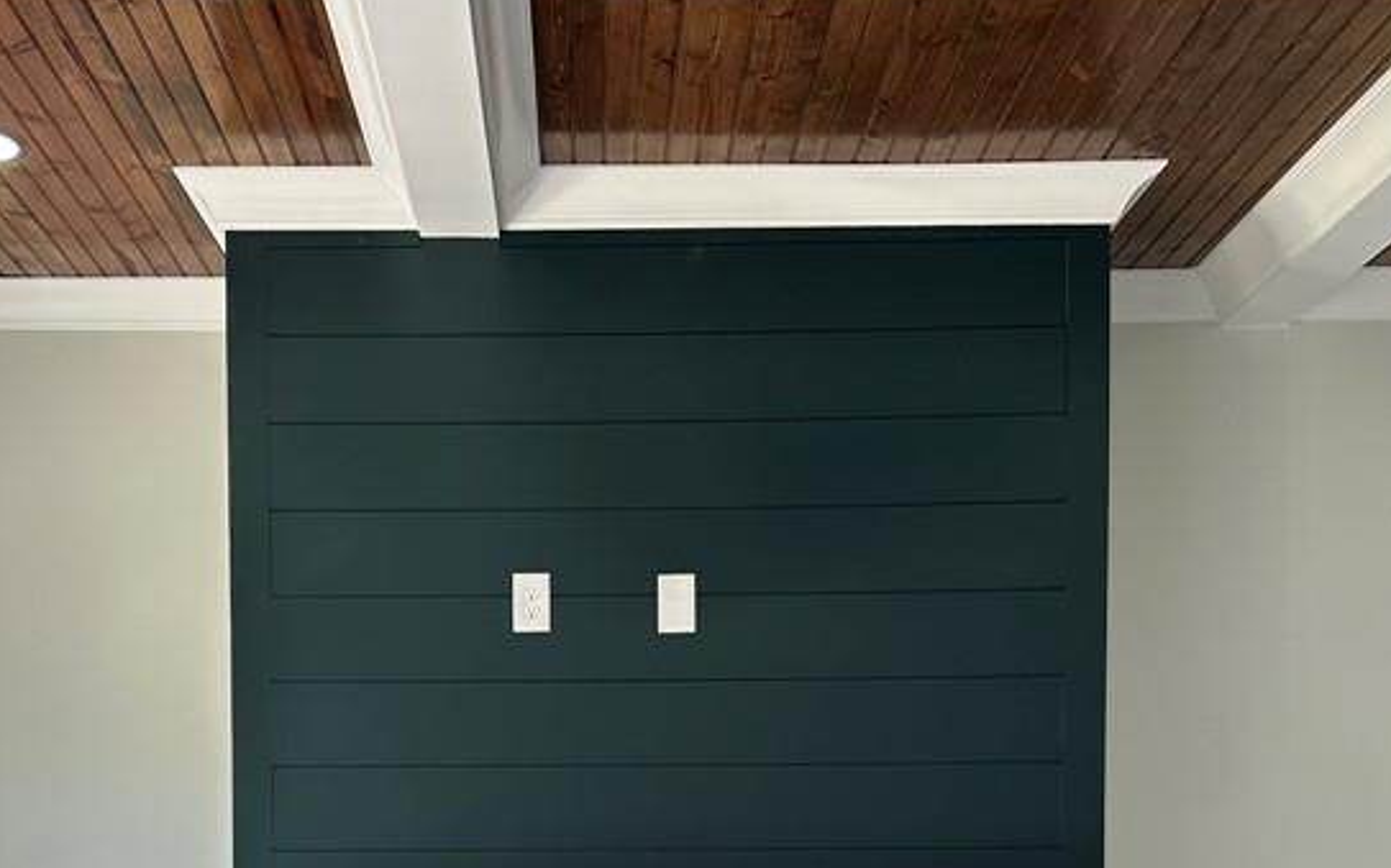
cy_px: 917
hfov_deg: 41.5
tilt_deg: -0.3
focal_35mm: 48
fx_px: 1819
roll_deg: +0.1
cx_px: 523
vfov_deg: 25.2
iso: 64
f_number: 1.78
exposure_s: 1/185
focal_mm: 6.86
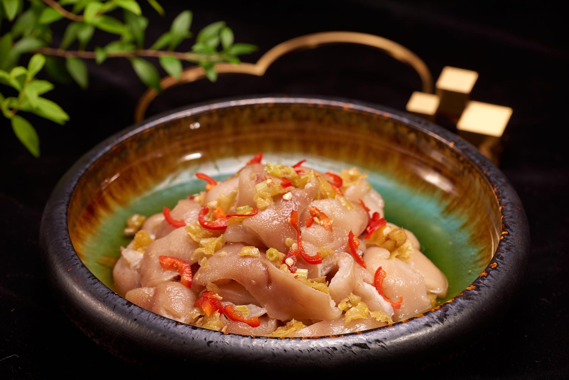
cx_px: 284
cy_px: 190
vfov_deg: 9.2
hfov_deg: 13.7
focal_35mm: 150
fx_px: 2372
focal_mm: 150
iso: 64
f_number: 7.1
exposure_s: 1/125
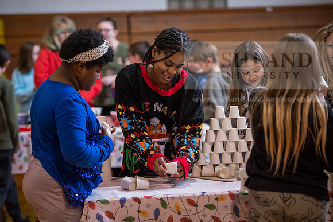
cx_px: 166
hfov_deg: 16.8
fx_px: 1129
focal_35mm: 122
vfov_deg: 11.2
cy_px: 111
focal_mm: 122
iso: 1000
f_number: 3.2
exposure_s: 1/200
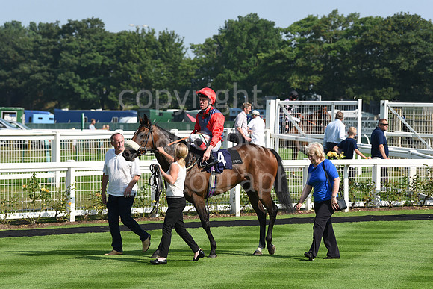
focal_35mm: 150
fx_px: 1805
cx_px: 216
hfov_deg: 13.7
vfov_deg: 9.2
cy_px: 144
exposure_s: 1/1600
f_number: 6.3
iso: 400
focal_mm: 150
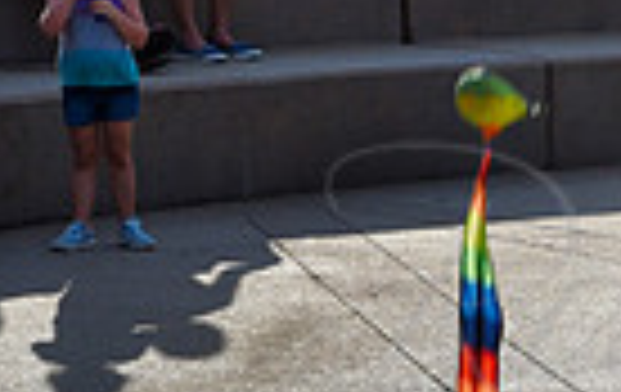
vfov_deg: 5.9
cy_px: 345
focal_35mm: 222
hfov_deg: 8.9
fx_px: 3766
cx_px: 1220
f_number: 10
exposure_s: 1/400
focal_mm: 52
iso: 200
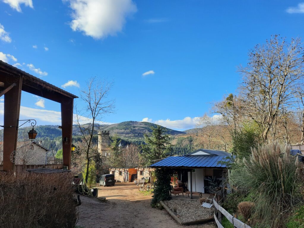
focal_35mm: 25
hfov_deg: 69.4
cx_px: 152
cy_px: 114
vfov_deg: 54.9
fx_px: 220
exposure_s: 1/591
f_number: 2
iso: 32
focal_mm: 4.6
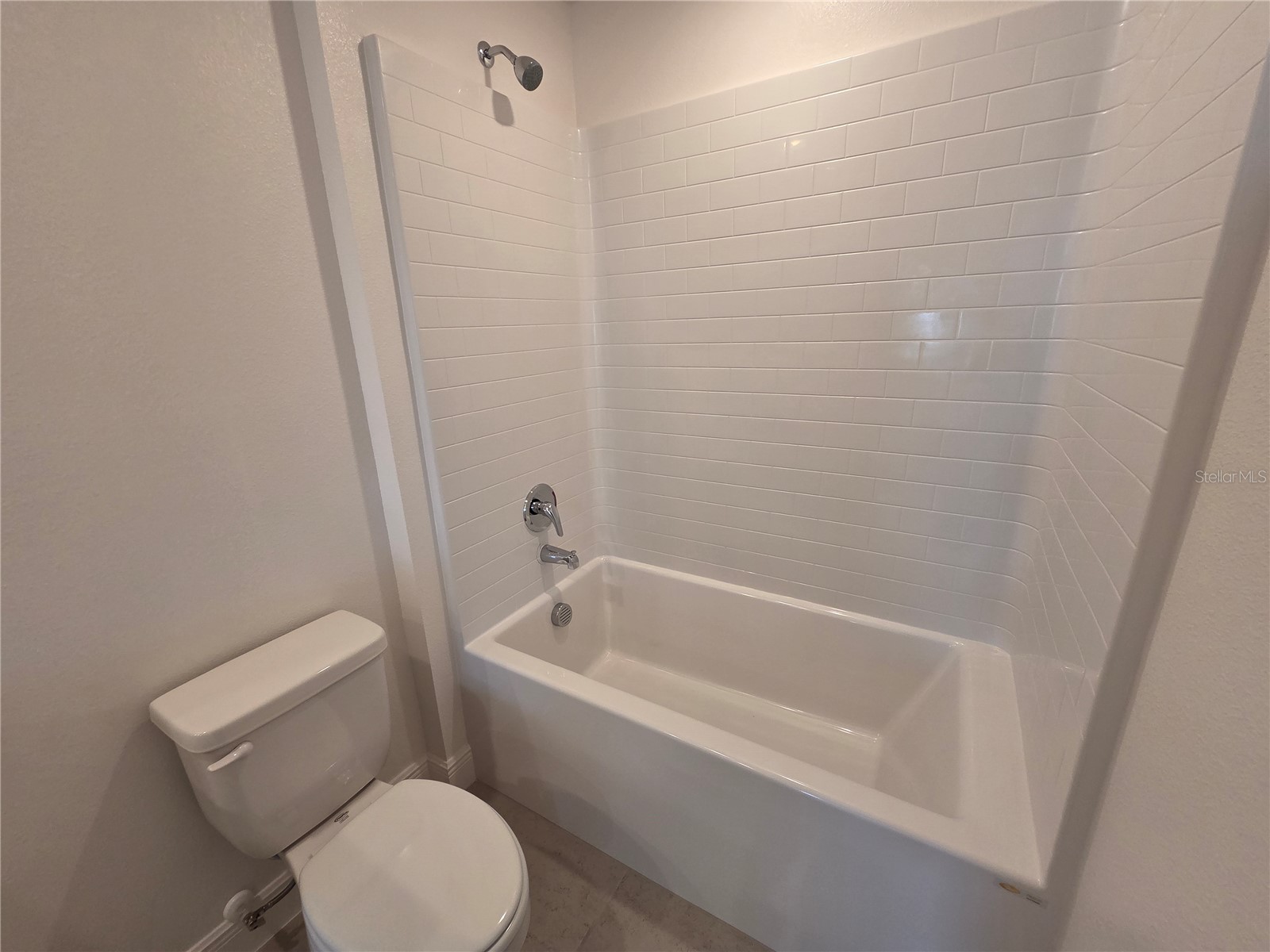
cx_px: 635
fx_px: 477
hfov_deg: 106.2
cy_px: 476
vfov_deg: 89.9
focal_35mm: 13
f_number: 2.2
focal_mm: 2.2
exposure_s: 1/120
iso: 200
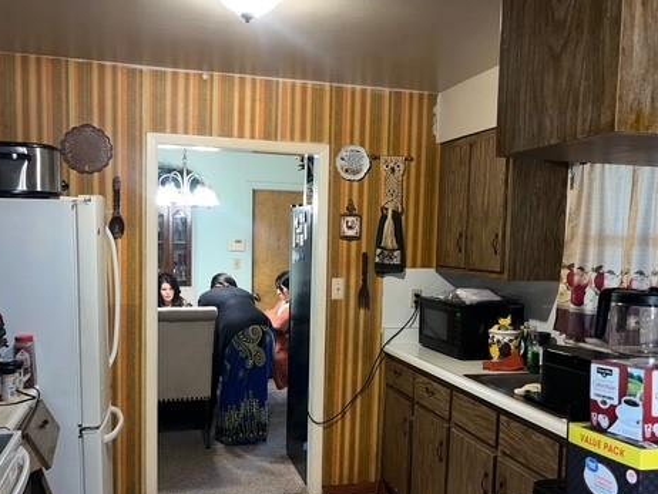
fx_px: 685
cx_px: 340
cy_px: 285
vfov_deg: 39.6
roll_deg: -2.0
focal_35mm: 36
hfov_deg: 51.3
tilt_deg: -4.5
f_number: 1.6
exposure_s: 1/15
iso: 50
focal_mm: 5.1
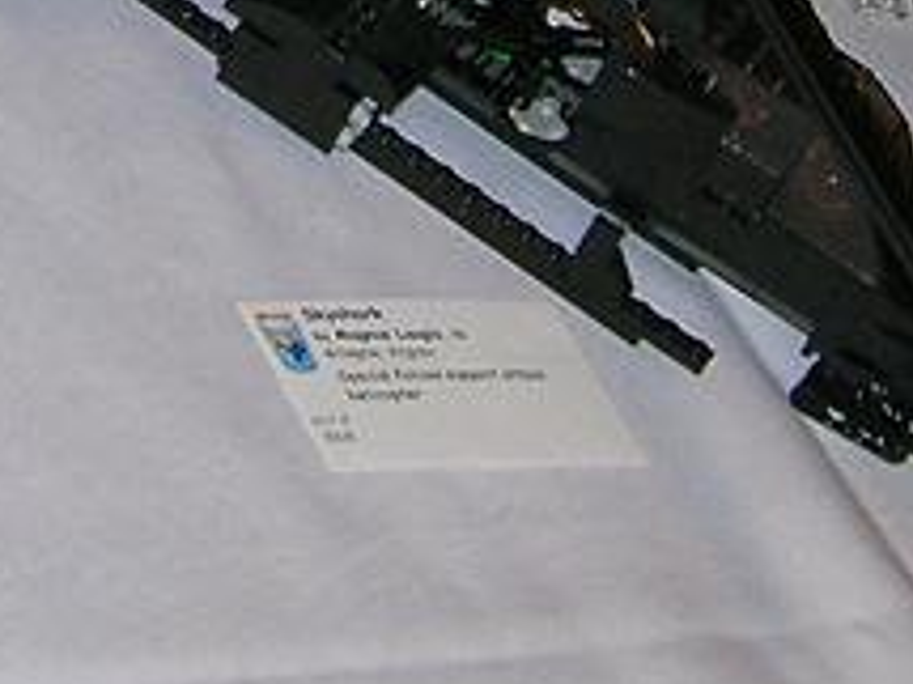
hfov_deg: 9.6
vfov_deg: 7.0
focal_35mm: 205
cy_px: -659
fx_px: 5404
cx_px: 4
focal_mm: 5.7
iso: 50
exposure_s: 1/60.1
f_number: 2.9
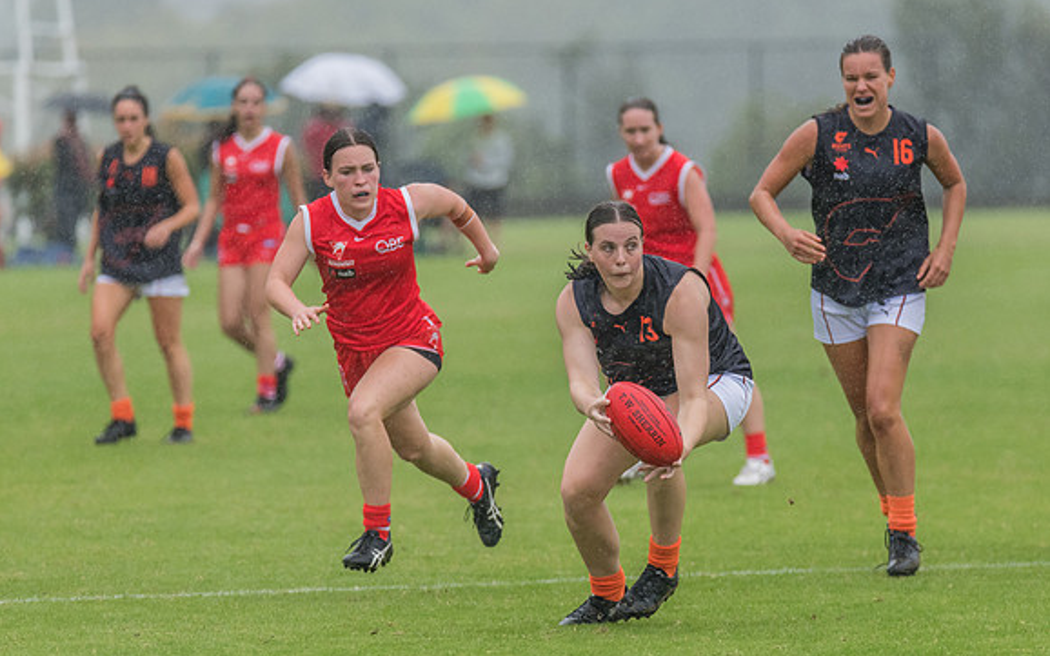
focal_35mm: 512
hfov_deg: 4.1
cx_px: 597
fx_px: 14648
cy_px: 321
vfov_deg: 2.6
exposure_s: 1/1600
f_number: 6
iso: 1400
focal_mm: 400
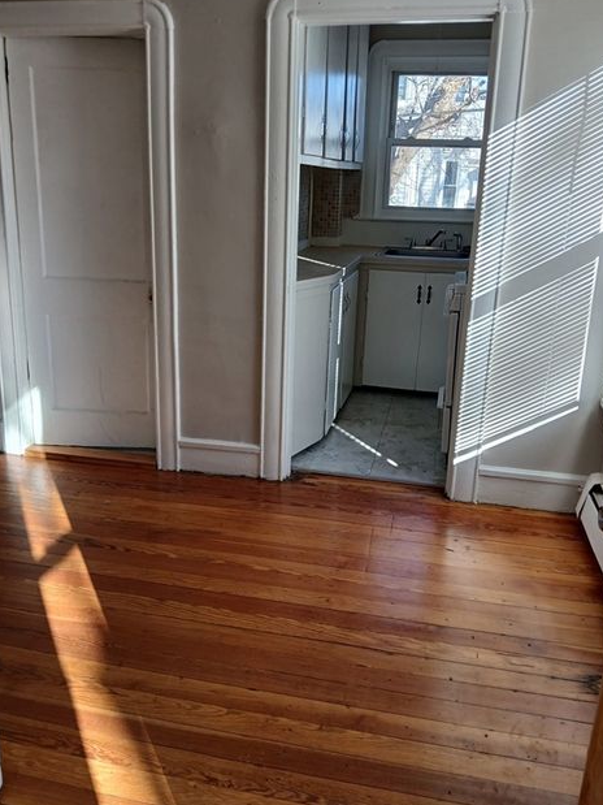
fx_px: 651
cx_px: 300
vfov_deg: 63.4
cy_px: 374
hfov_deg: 49.7
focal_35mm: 28
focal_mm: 3.98
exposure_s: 1/60
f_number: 1.8
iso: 32
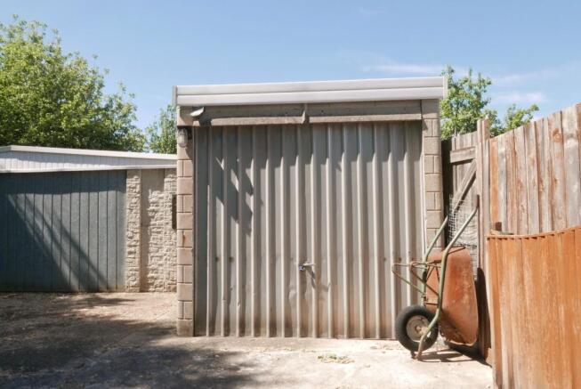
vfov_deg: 46.5
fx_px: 452
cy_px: 194
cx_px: 290
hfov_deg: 65.4
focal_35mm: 28
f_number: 16
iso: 400
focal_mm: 12.5
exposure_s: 1/80
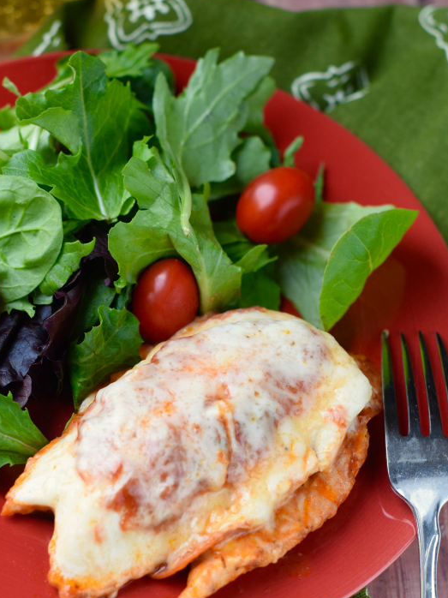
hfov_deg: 15.9
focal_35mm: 93
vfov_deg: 21.0
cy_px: 377
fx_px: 1606
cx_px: 197
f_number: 3.5
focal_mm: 50
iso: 320
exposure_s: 1/640
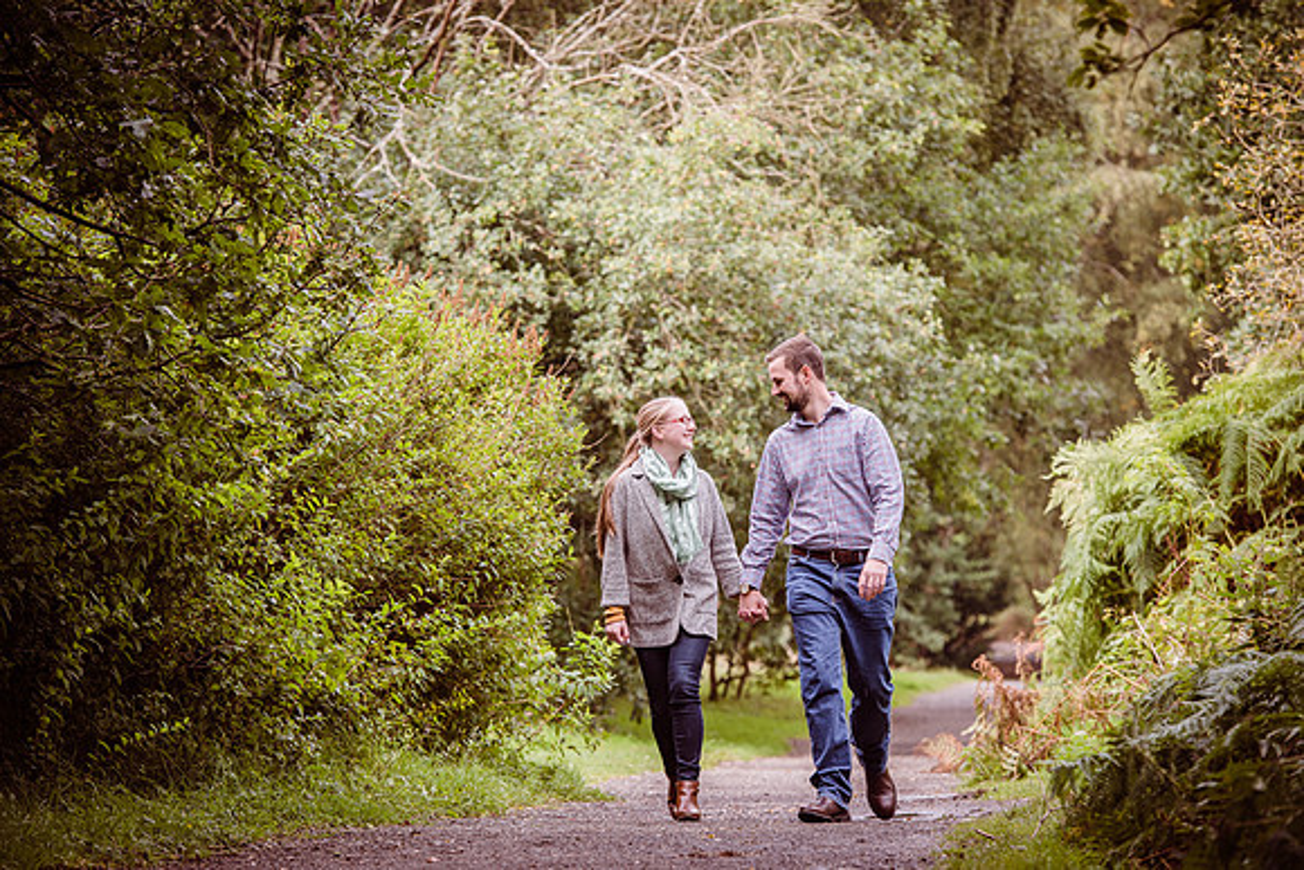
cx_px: 652
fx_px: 5615
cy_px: 435
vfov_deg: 8.9
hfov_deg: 13.2
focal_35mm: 155
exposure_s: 1/200
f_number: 5.6
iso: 400
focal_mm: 155
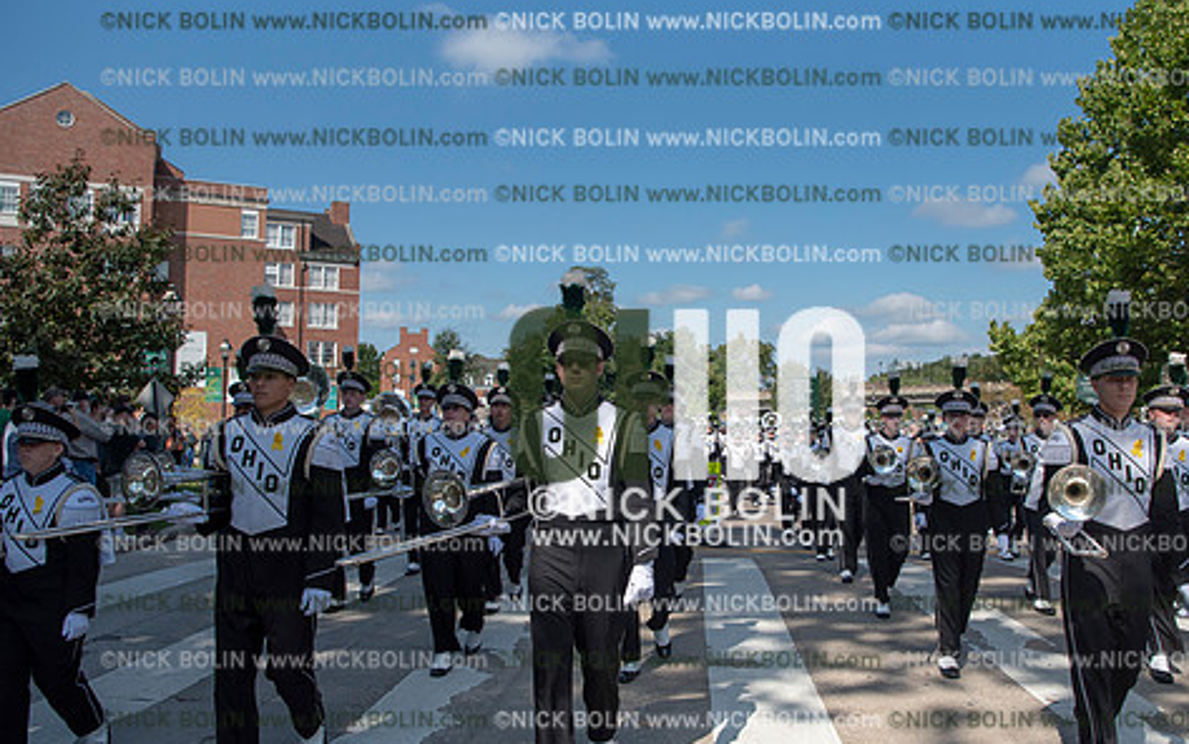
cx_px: 686
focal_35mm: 30
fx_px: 972
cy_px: 429
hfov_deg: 62.5
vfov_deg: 41.8
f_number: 5
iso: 400
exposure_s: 1/4000
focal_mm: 24
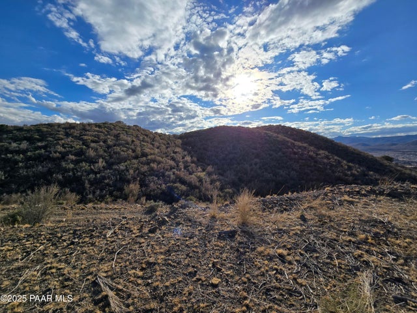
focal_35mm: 13
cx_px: 208
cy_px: 156
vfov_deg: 89.9
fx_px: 157
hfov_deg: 106.2
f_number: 2.2
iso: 50
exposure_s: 1/5034
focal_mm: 2.2
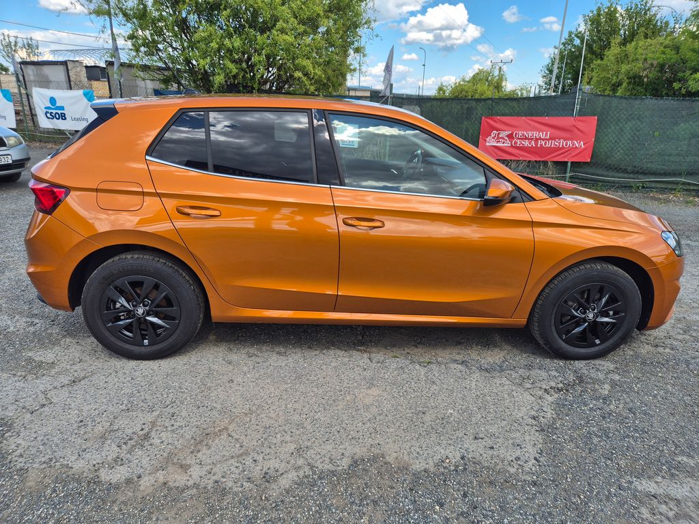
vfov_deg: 58.9
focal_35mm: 23
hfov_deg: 73.9
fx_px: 464
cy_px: 262
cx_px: 350
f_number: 1.8
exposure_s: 1/894
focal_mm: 5.4
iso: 25
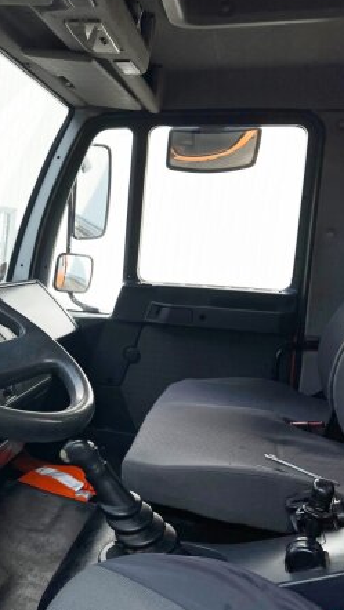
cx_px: 8
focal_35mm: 41
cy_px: 288
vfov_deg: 49.4
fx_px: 664
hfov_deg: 27.5
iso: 50
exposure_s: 1/4115
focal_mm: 5.7
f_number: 1.5
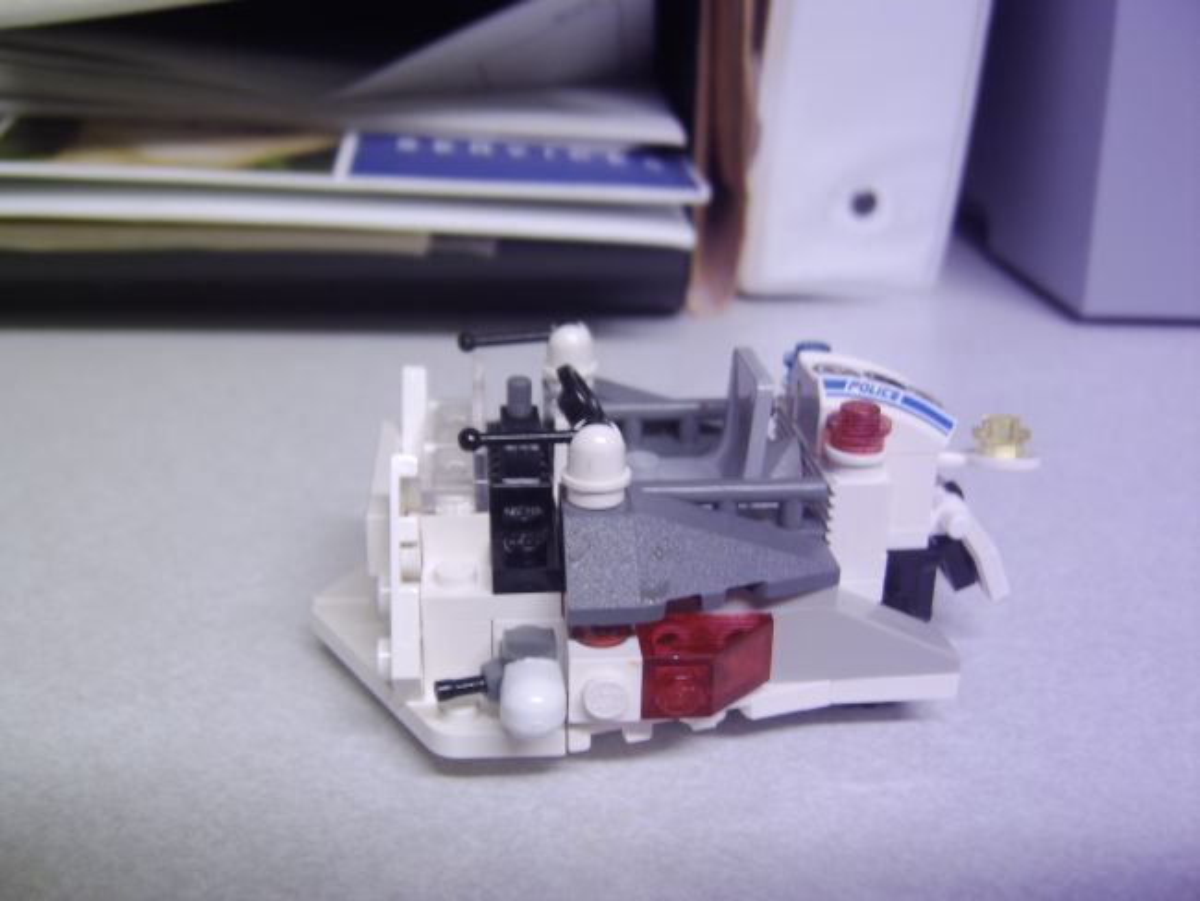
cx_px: 600
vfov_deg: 45.5
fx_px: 1075
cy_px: 450
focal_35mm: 31
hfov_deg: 58.3
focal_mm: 8.13
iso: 71
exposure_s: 1/7
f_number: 2.7
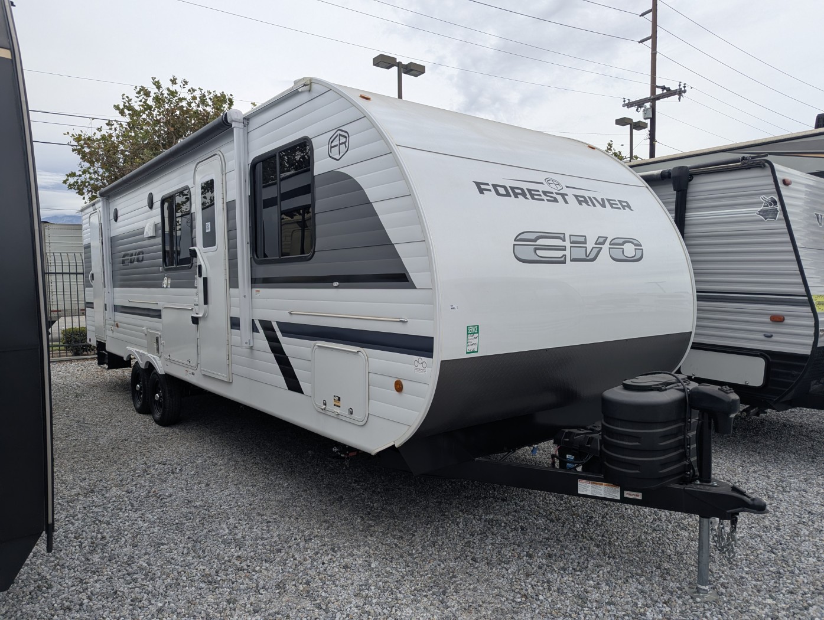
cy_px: 310
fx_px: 572
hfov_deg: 71.5
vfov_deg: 56.9
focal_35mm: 24
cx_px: 412
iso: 49
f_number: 1.85
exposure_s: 1/1715
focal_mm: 6.81
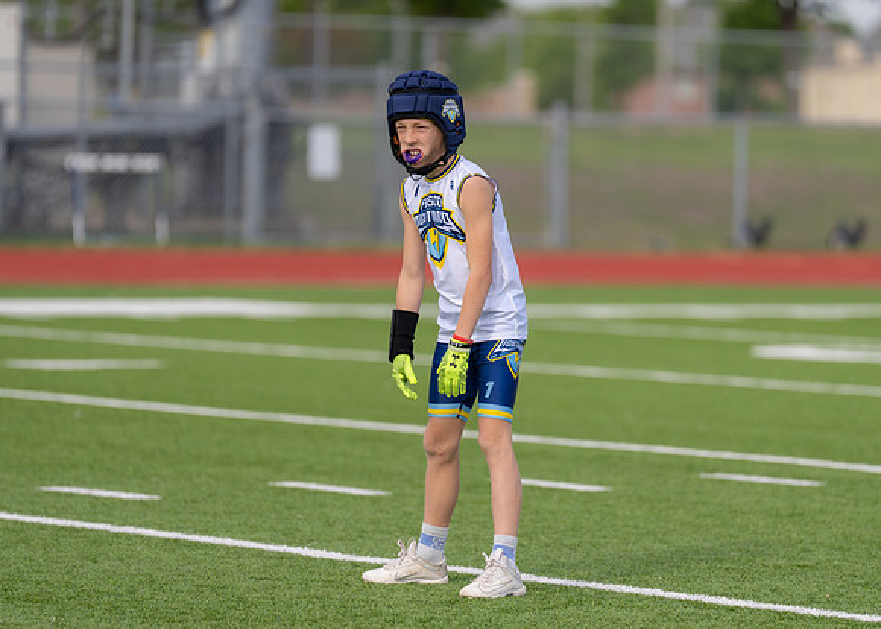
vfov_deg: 5.6
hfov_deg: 7.9
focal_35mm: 255
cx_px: 498
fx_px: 6386
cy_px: 305
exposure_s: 1/1250
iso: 100
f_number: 2.8
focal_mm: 200
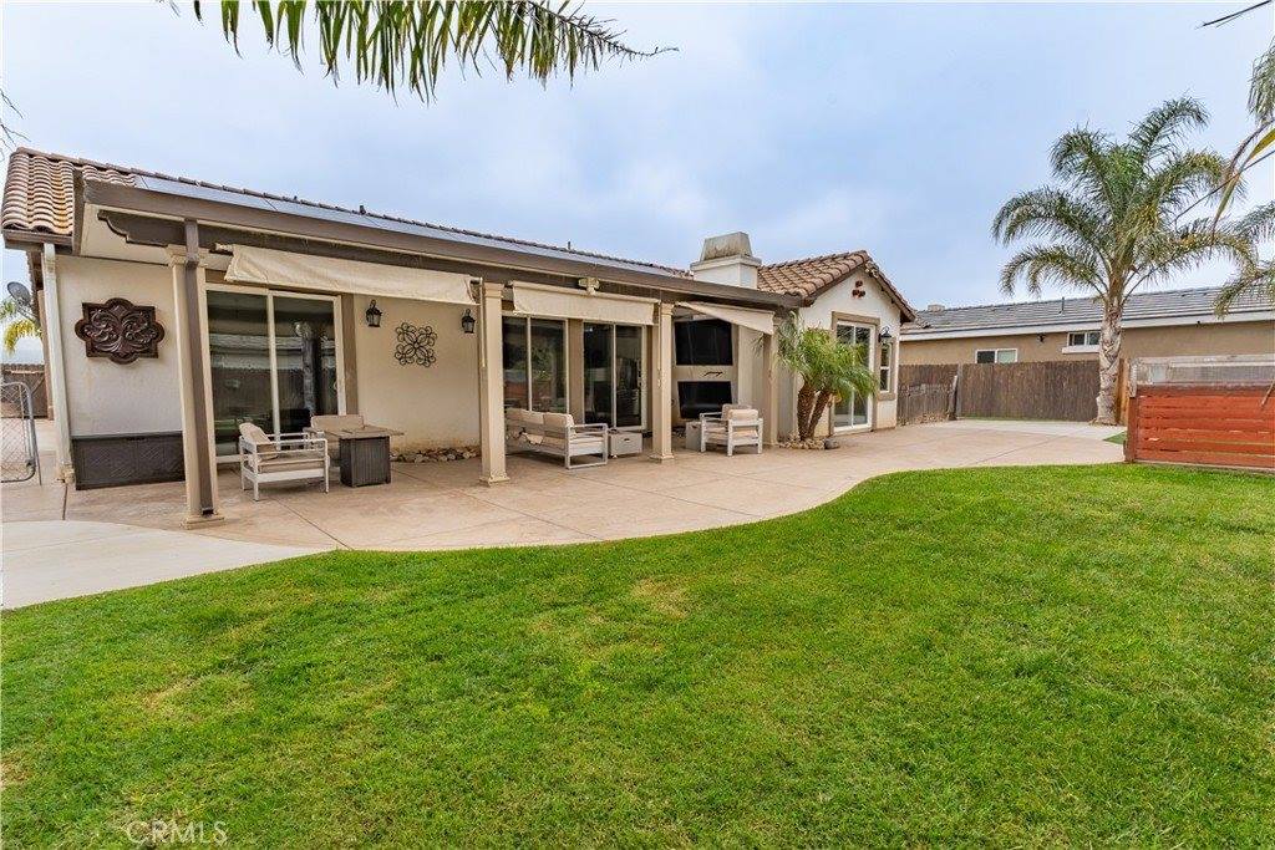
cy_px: 425
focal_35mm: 17
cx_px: 638
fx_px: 602
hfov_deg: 93.3
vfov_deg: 70.5
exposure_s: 1/1000
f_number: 10
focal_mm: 17
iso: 200
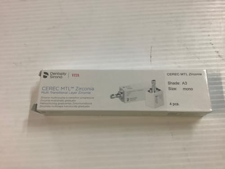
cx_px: 112
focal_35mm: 31
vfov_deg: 45.4
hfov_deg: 58.4
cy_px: 84
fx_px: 201
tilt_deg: -70.0
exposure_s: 1/50
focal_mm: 3.3
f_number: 2.4
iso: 125
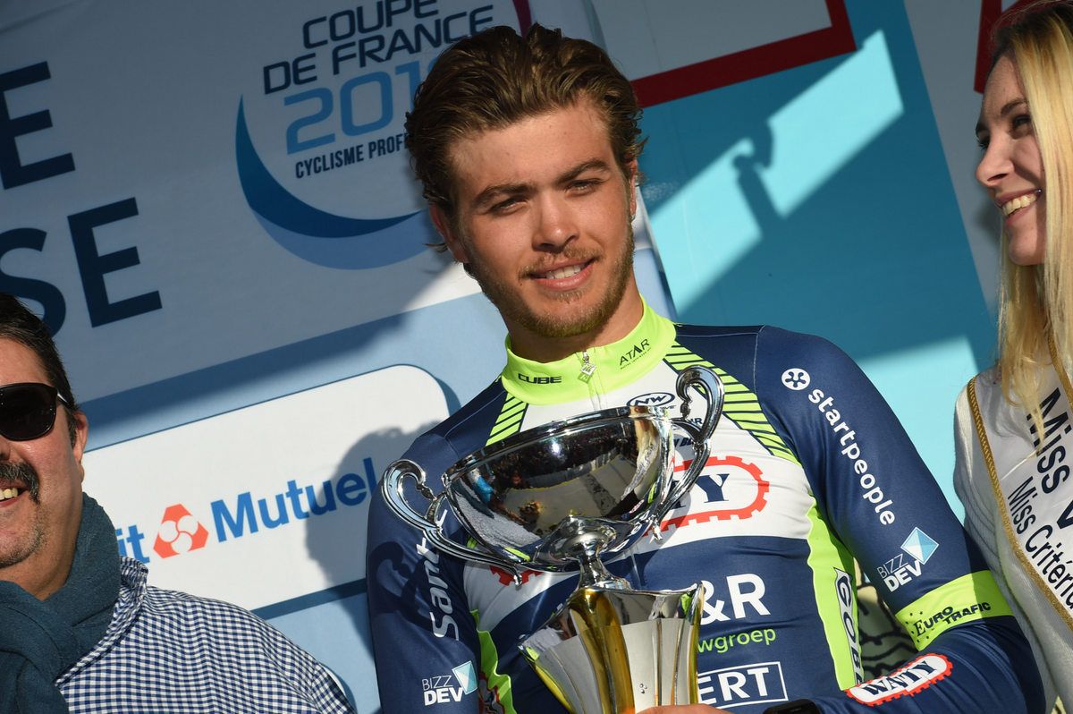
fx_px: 5807
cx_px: 536
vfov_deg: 7.0
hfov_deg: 10.6
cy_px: 357
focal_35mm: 195
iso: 200
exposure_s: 1/250
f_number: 13
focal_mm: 195
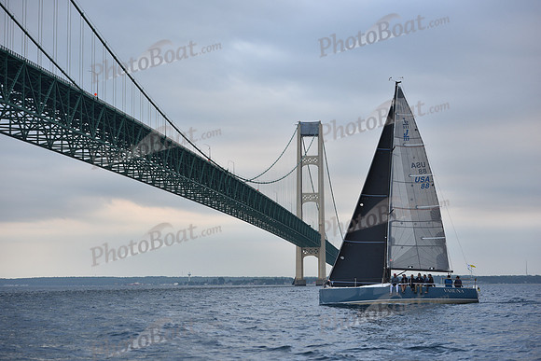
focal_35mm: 75
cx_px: 270
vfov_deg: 18.2
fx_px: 1127
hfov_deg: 27.0
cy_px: 180
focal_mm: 75
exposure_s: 1/640
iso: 400
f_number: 5
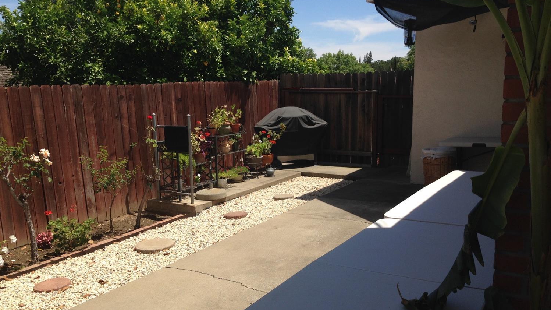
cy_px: 166
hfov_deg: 55.3
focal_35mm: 36
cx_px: 276
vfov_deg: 32.8
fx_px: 526
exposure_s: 1/1748
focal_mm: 4.12
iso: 50
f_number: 2.4
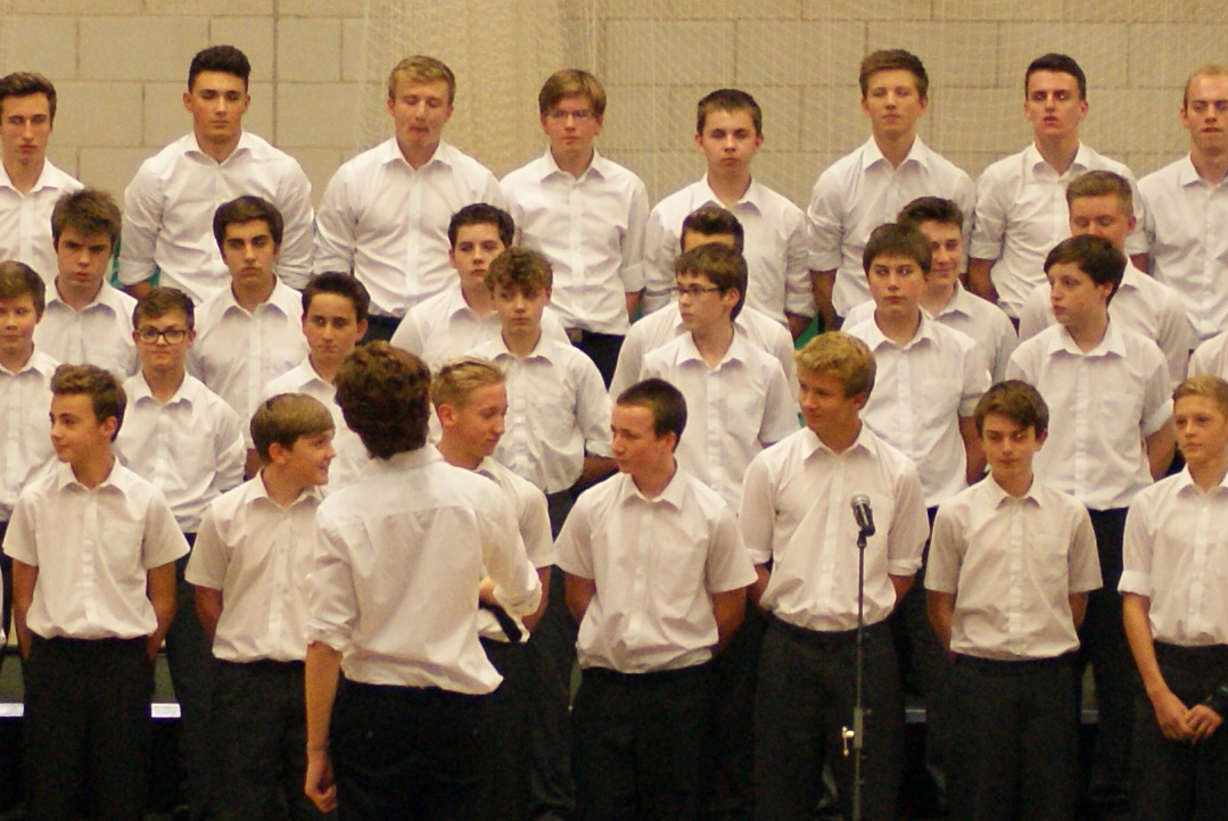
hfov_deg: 6.4
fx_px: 11030
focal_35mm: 323
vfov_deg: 4.3
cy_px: 351
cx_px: 264
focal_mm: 60
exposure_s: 1/100
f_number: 4
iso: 400
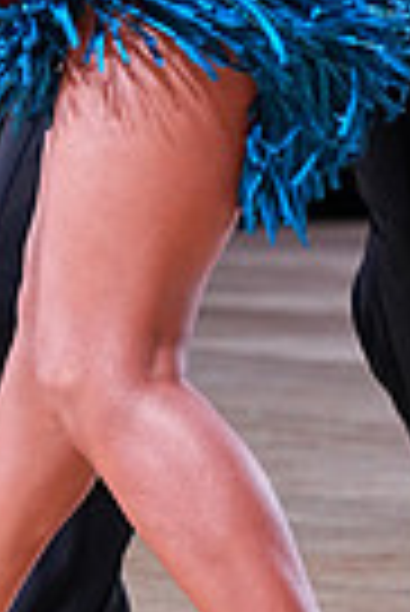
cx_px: 367
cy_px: -158
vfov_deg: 4.2
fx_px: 8366
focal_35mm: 491
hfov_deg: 2.8
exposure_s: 1/400
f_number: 4
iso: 2000
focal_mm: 115
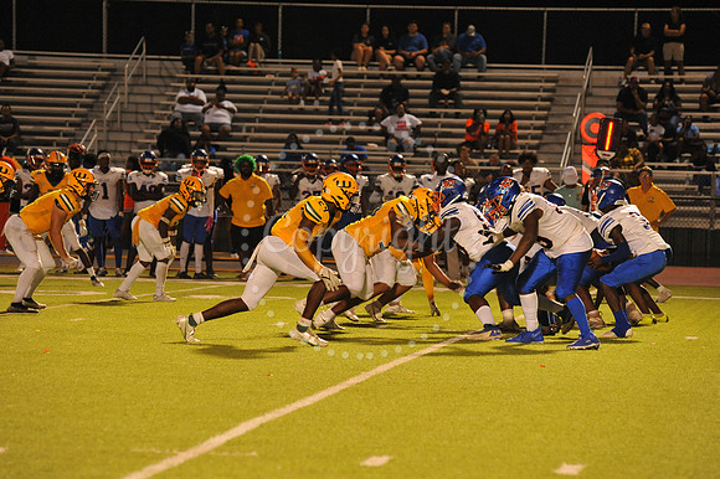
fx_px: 3998
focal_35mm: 200
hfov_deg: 10.3
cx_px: 360
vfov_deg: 6.9
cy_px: 240
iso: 3200
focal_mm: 200
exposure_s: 1/160
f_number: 5.6
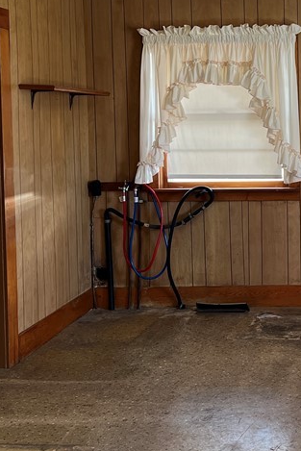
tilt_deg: -3.9
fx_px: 739
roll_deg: +2.0
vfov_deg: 33.7
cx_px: 297
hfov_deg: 22.2
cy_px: 156
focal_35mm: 59
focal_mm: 5.7
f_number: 1.5
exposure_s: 1/120
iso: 125
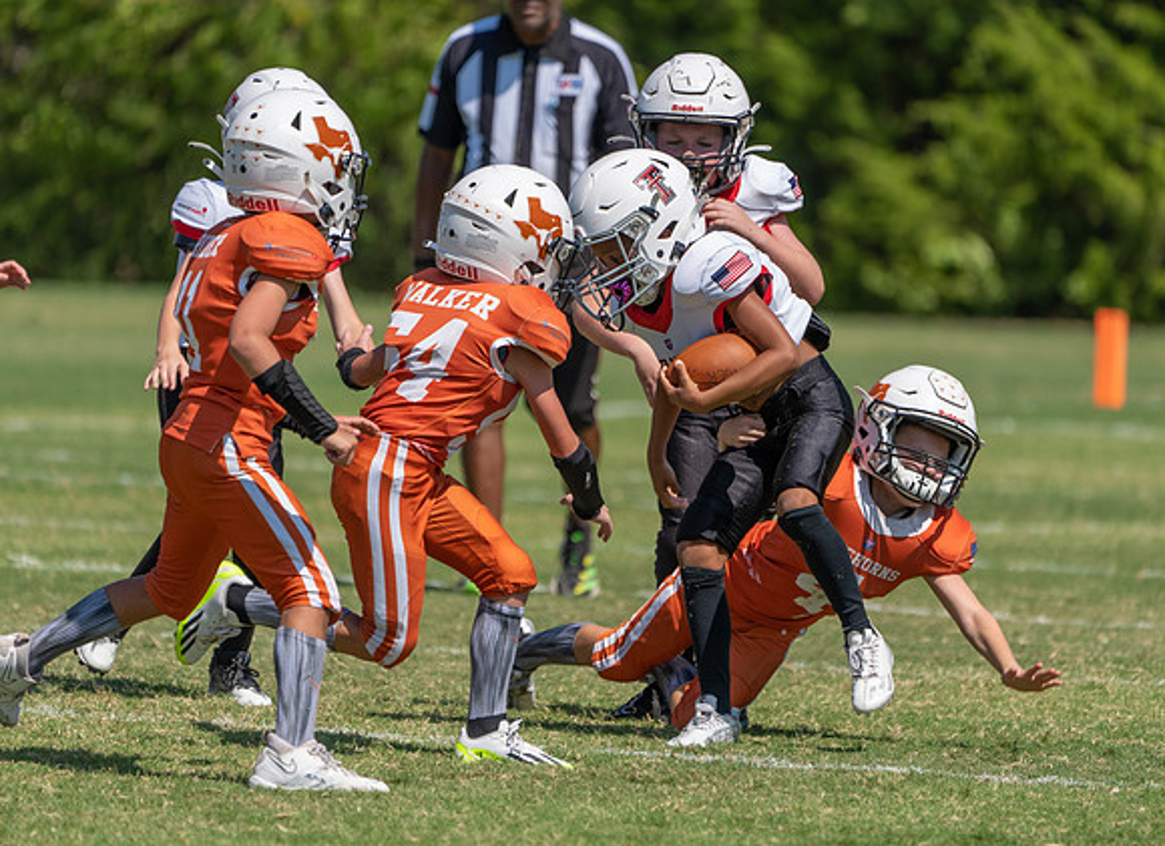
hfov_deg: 4.5
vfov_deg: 3.3
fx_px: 14707
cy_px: 404
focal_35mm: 442
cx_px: 662
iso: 160
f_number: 5.6
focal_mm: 400
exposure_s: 1/1000
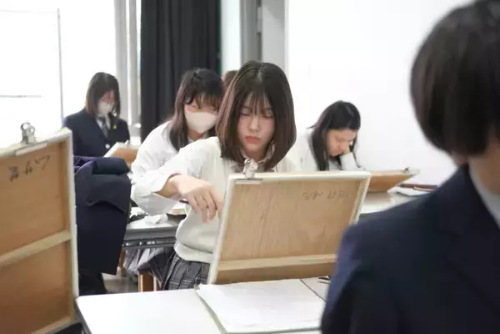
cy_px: 167
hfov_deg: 37.5
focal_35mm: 53
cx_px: 250
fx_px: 736
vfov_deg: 25.5
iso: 2500
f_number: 2
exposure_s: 1/1000
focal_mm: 35
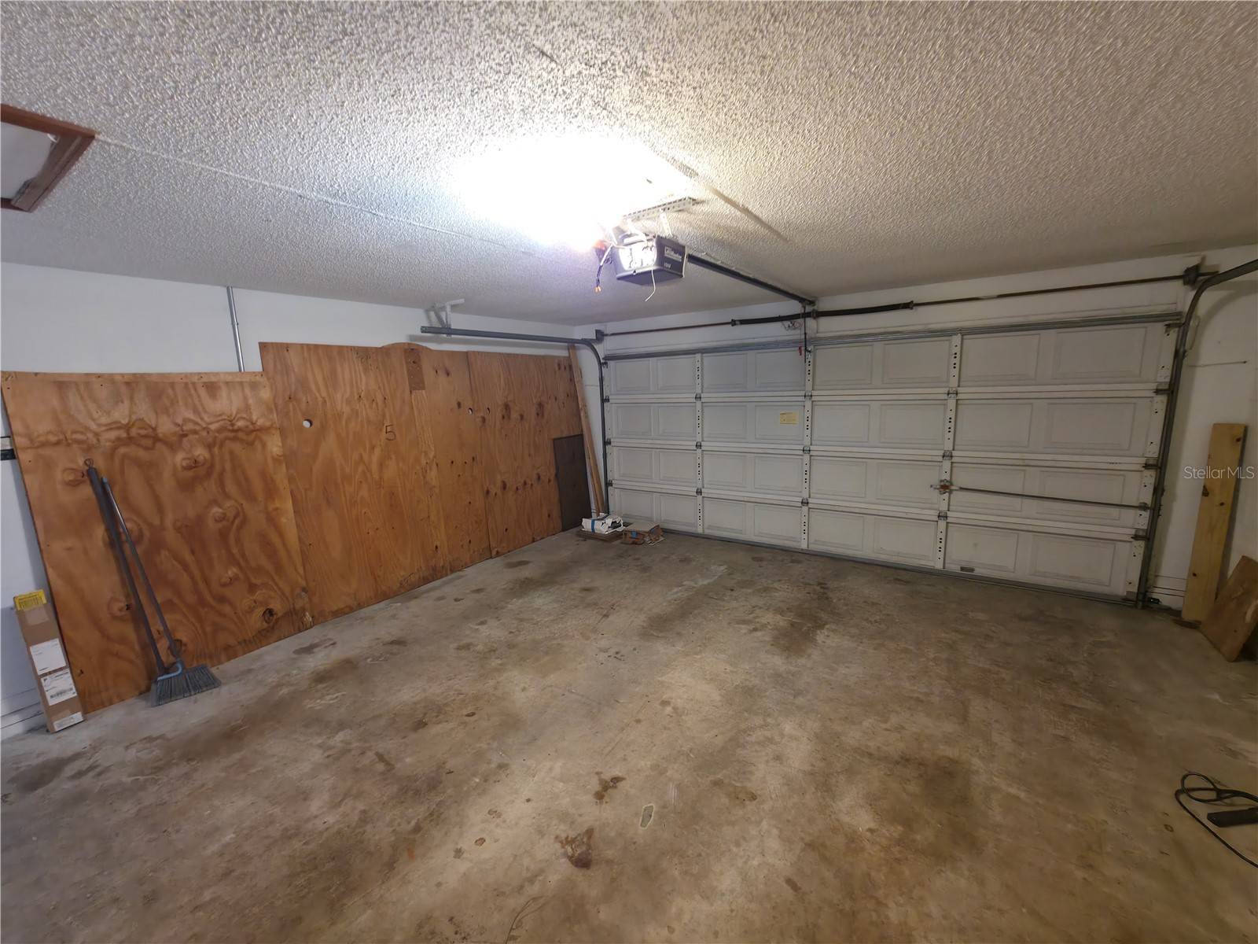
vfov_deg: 89.9
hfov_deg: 106.2
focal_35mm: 13
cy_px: 472
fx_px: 472
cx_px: 629
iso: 160
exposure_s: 1/24
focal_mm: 2.2
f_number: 1.9
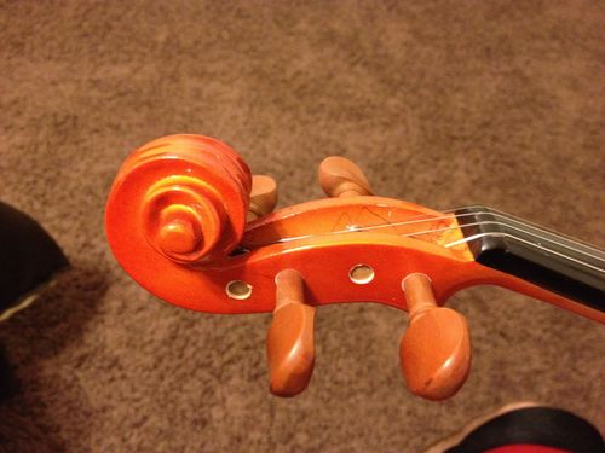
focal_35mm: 35
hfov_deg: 52.6
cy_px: 226
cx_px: 302
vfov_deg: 40.7
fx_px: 612
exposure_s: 1/15
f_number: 2.4
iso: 500
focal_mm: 4.28
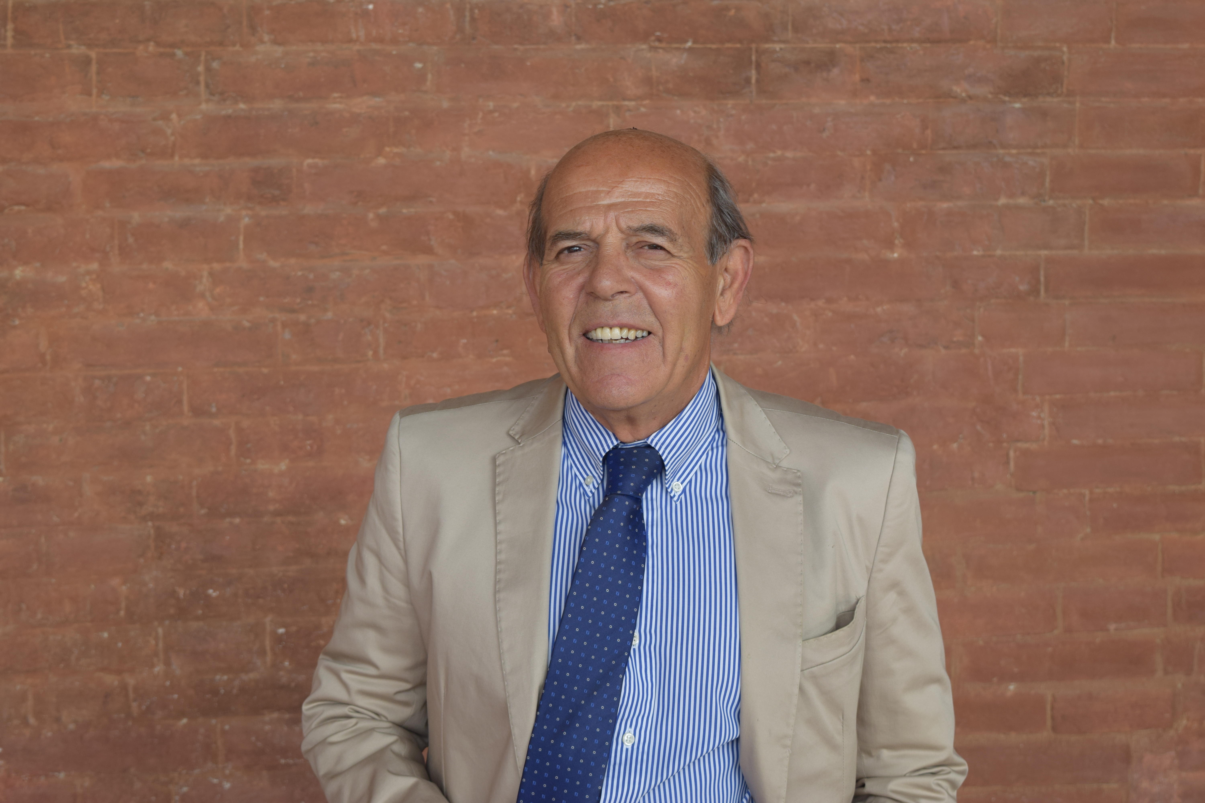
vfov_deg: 19.7
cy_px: 402
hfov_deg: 29.2
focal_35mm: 69
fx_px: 2309
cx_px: 602
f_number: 8
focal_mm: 46
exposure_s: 1/250
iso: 280
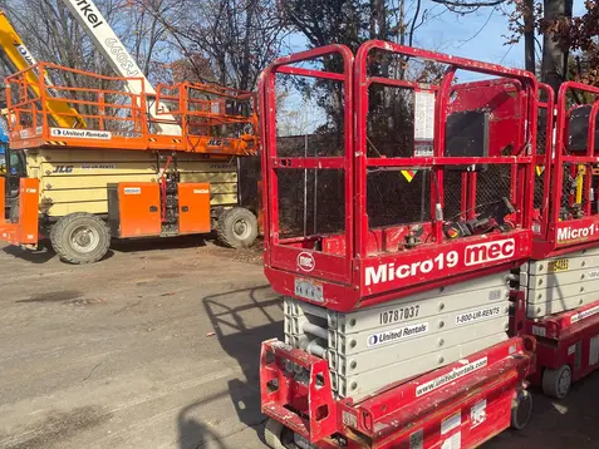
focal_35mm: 30
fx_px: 519
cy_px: 246
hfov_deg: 59.7
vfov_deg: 46.8
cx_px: 342
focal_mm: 4.25
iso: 32
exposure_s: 1/2141
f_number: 1.8
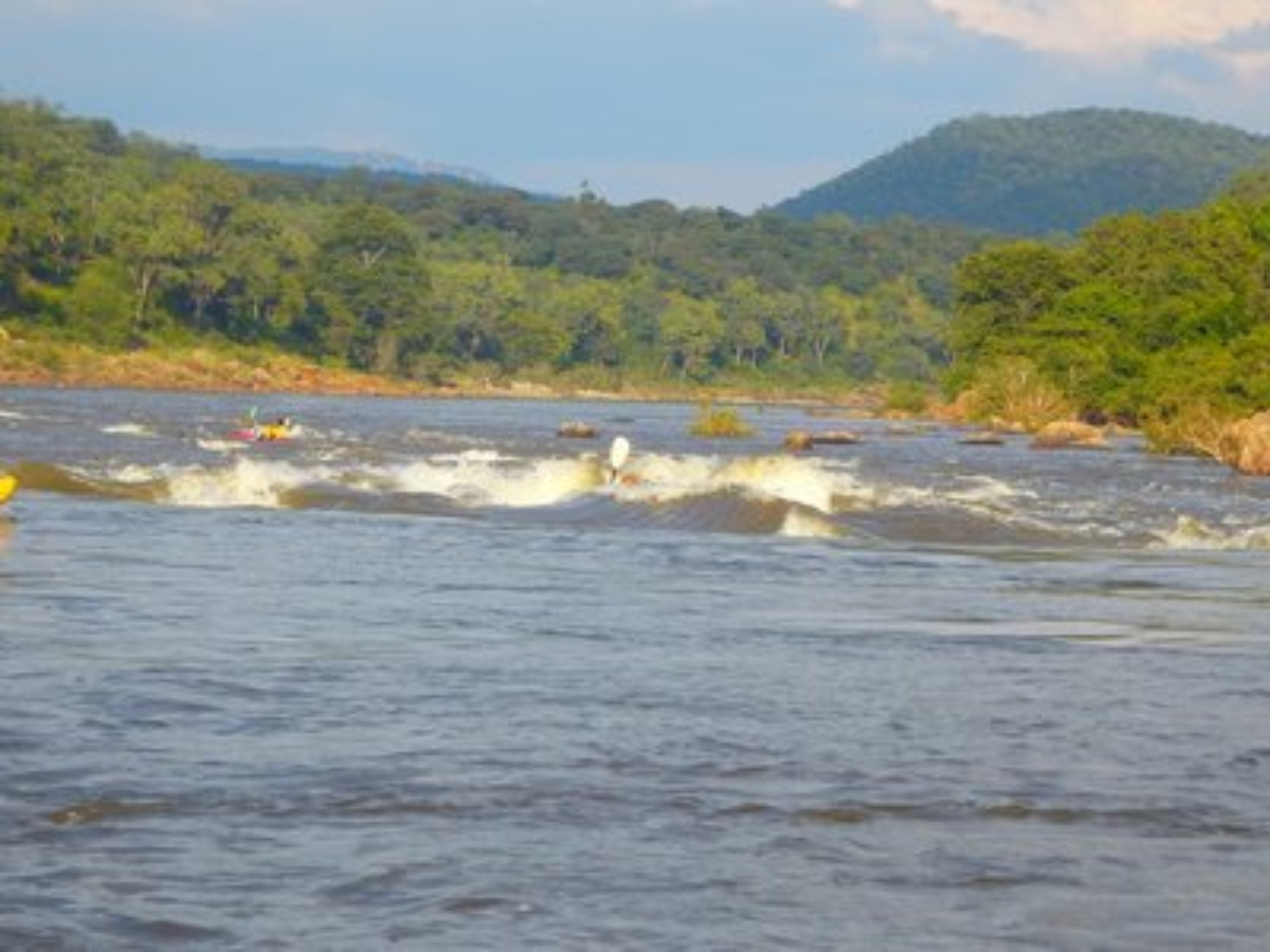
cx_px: 635
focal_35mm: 140
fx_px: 5136
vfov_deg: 10.6
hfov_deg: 14.1
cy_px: 476
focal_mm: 25
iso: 125
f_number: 5.9
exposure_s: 1/250
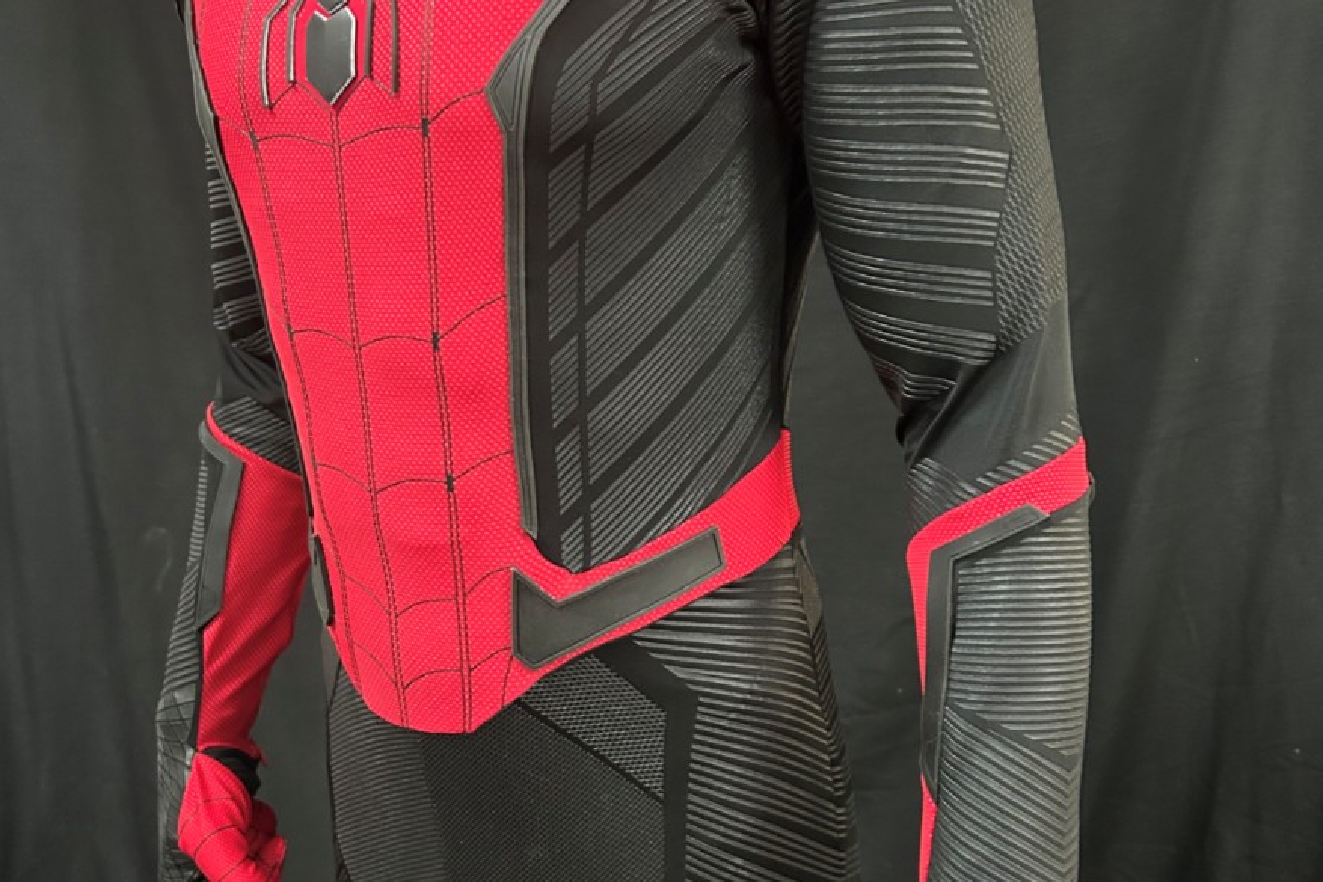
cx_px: 650
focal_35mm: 37
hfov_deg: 51.9
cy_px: 492
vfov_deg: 35.9
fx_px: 1360
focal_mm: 5.7
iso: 500
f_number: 1.5
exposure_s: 1/25
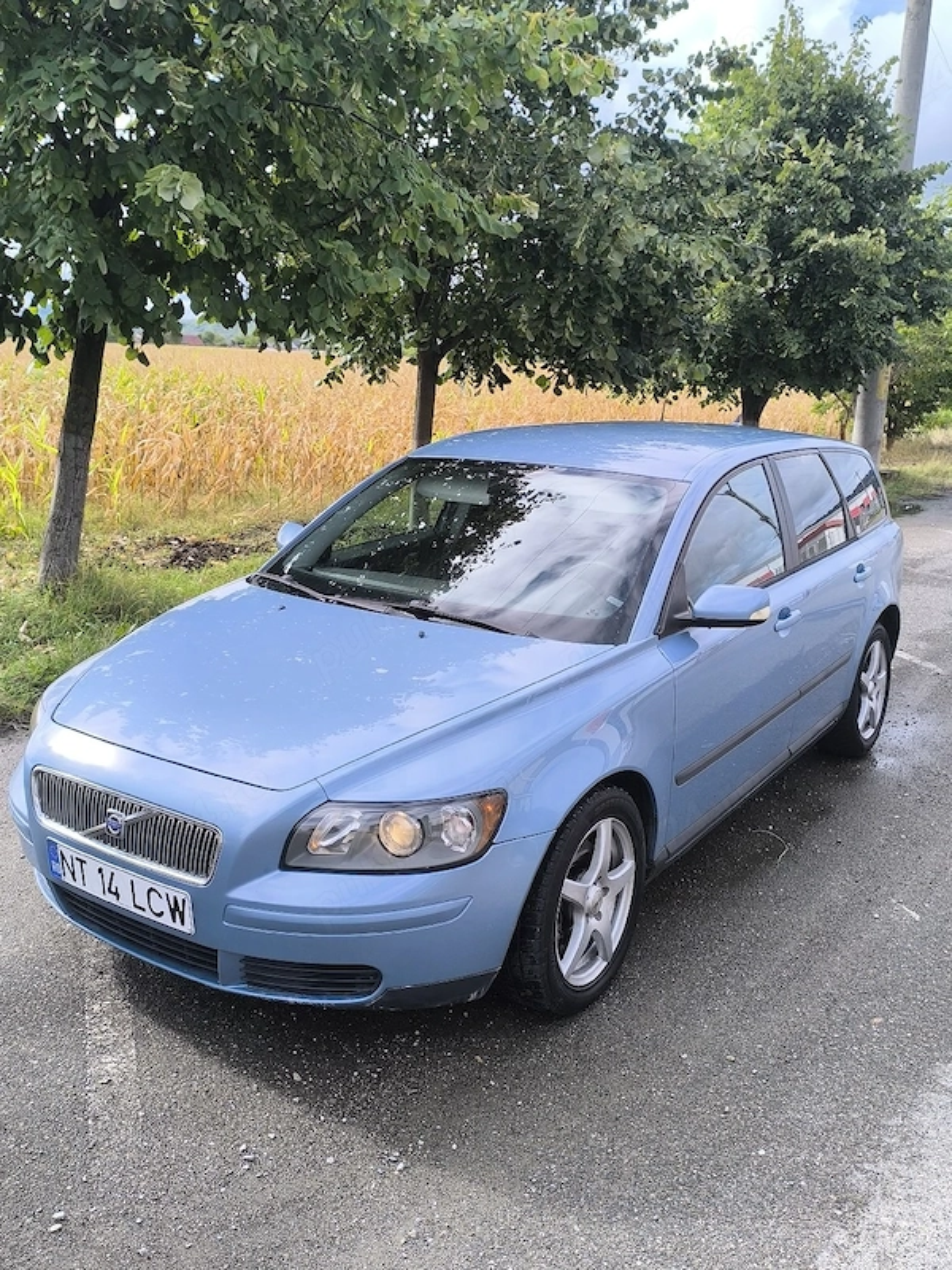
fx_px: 1100
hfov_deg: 46.8
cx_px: 476
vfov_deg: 60.0
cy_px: 635
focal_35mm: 30
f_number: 1.65
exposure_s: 1/714
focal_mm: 6.14
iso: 50
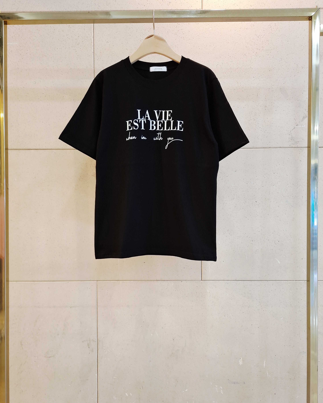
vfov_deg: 63.9
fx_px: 323
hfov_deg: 53.2
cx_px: 156
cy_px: 223
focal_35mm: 27
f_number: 1.8
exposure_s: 1/60
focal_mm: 5.23
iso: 160
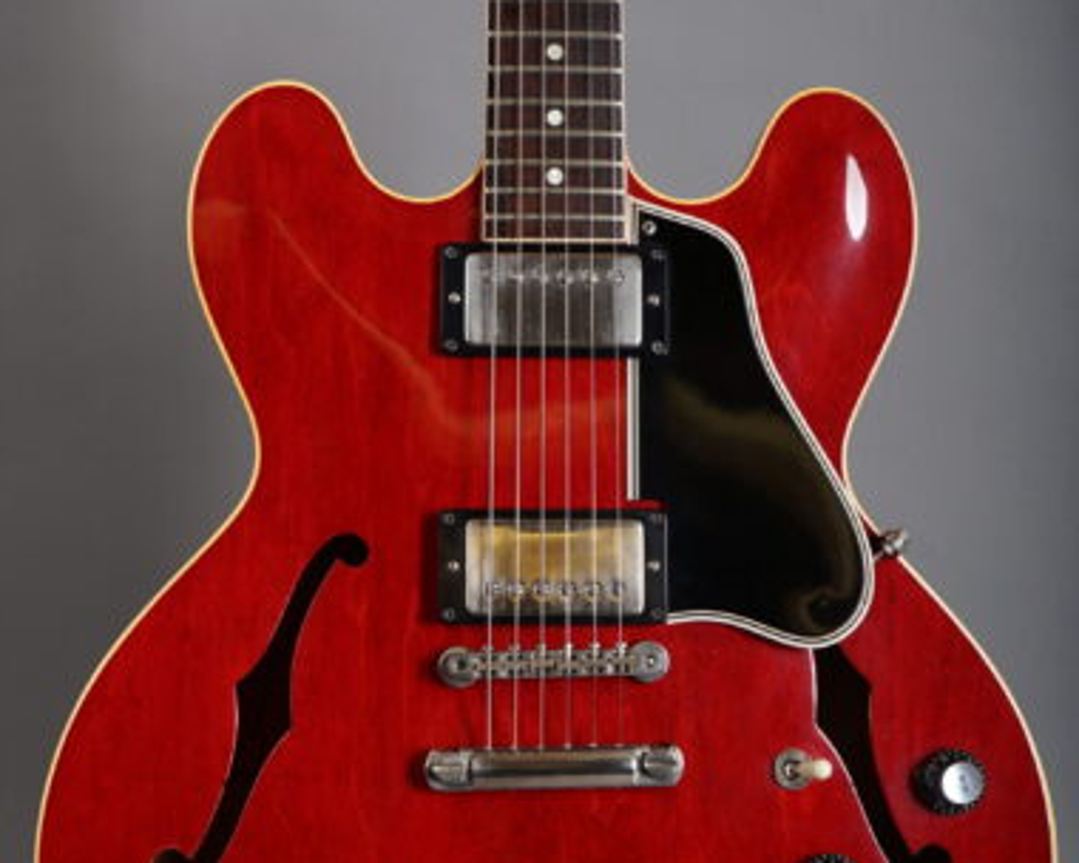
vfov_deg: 16.9
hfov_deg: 21.0
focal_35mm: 91
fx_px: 2906
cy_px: 537
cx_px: 538
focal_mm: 64
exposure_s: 1/160
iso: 160
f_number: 8
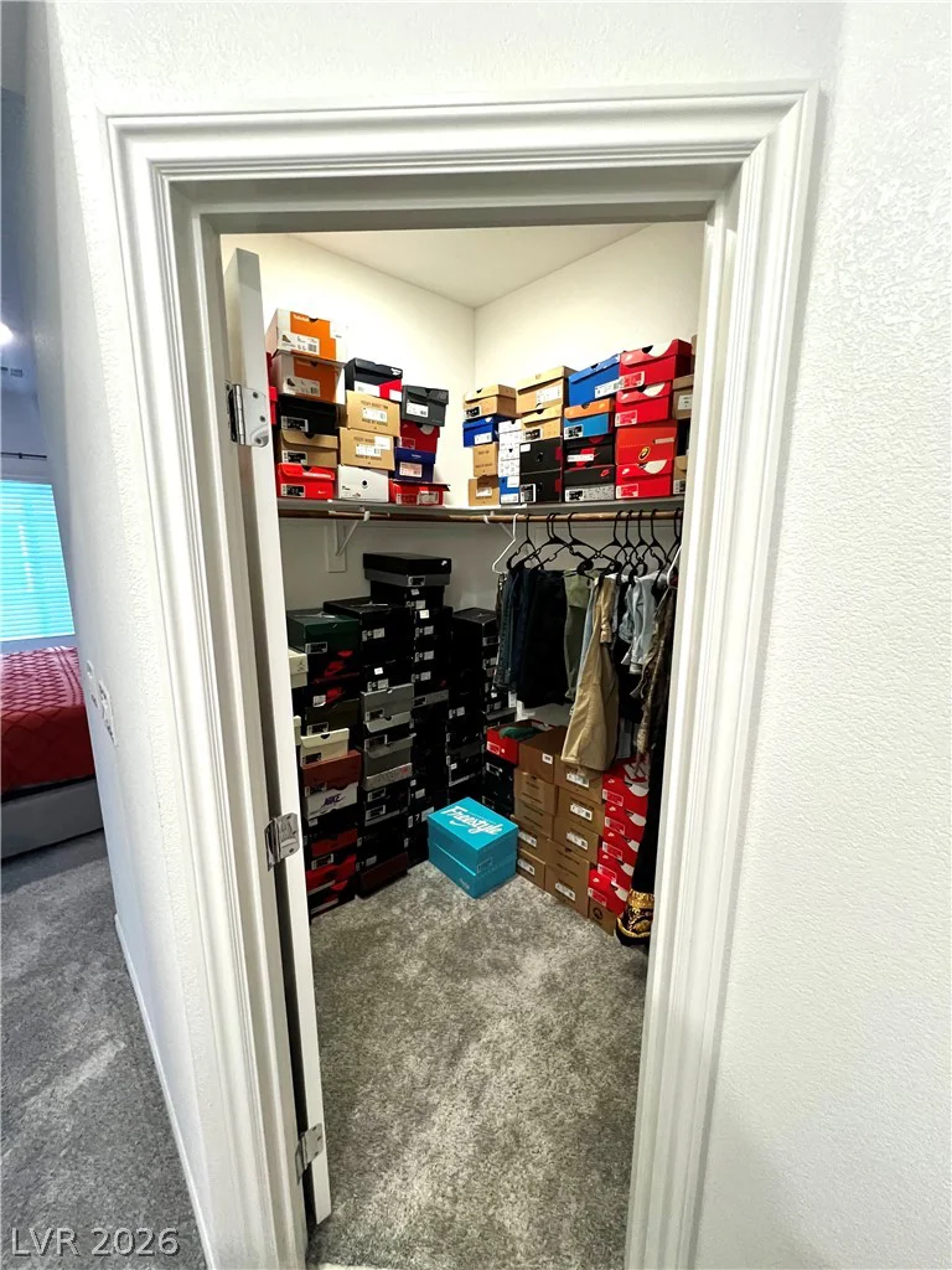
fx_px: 477
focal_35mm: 13
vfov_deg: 106.2
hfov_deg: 89.9
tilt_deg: -10.3
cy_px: 635
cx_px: 476
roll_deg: -1.0
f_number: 1.8
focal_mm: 1.57
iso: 500
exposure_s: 1/60
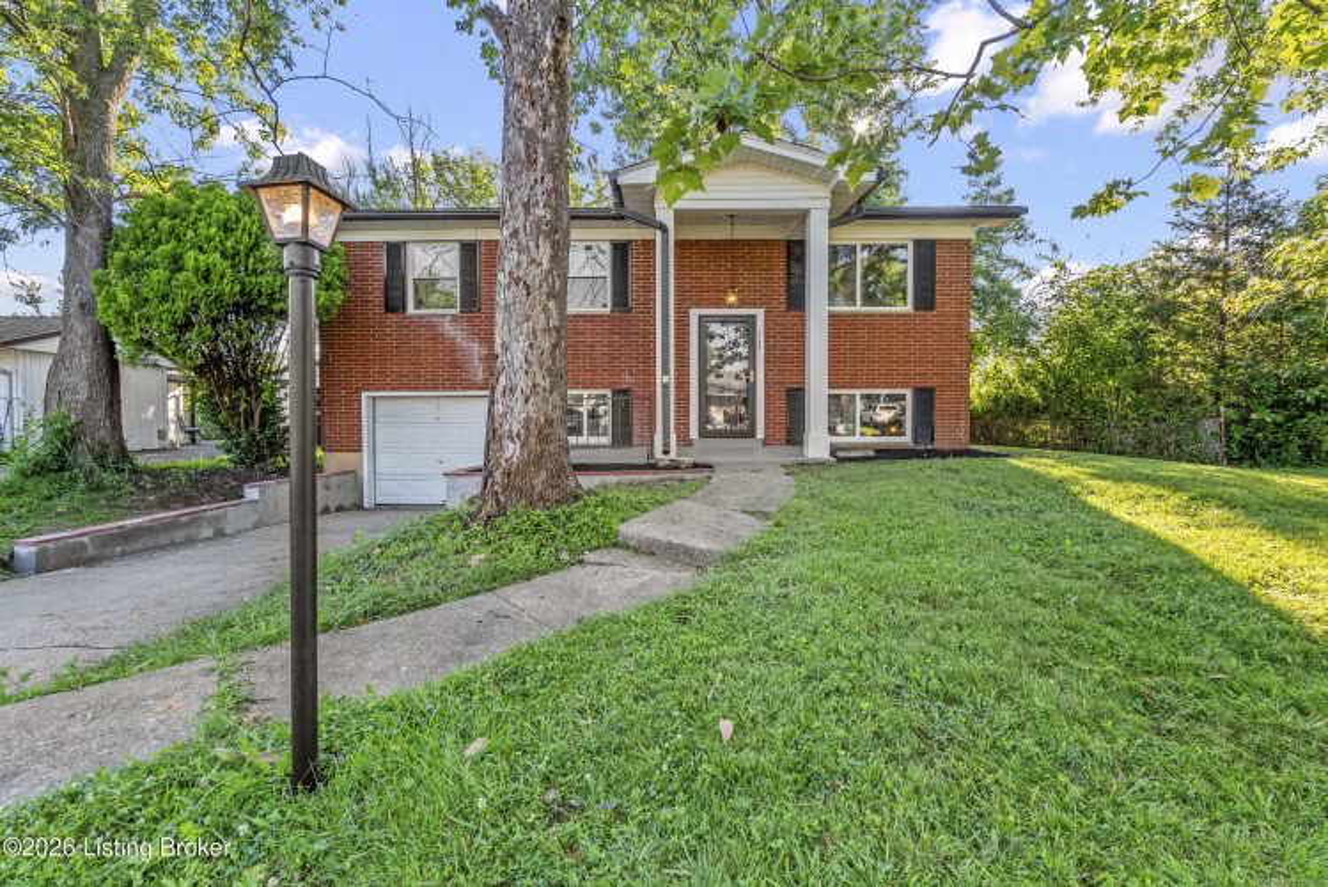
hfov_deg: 96.7
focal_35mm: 16
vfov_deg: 73.8
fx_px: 590
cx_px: 664
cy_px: 444
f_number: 11
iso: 400
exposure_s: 1/13
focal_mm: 16
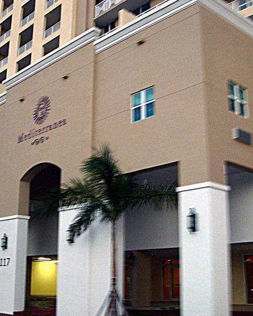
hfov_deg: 30.3
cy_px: 159
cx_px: 116
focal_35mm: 50
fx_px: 468
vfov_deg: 37.3
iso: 161
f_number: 2.8
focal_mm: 7.8
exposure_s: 1/60.1
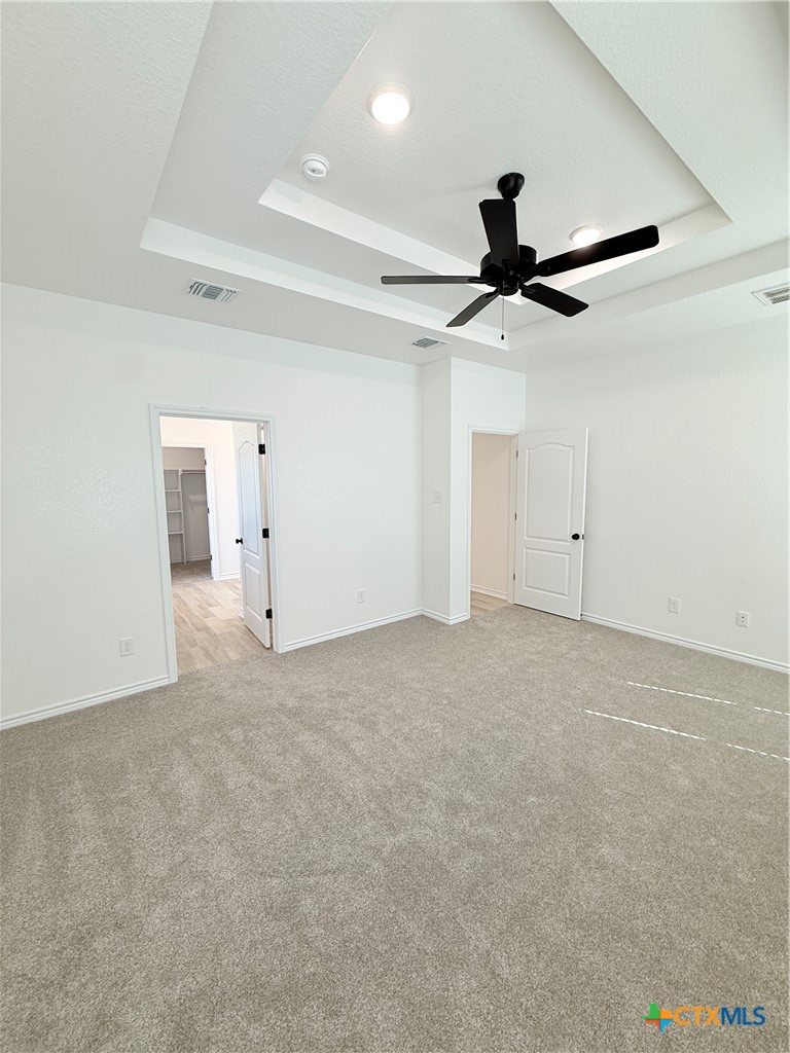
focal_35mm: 14
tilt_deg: -5.7
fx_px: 426
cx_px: 395
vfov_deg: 102.1
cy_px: 526
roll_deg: +0.1
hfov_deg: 85.7
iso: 125
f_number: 2.2
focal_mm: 2.22
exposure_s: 1/120
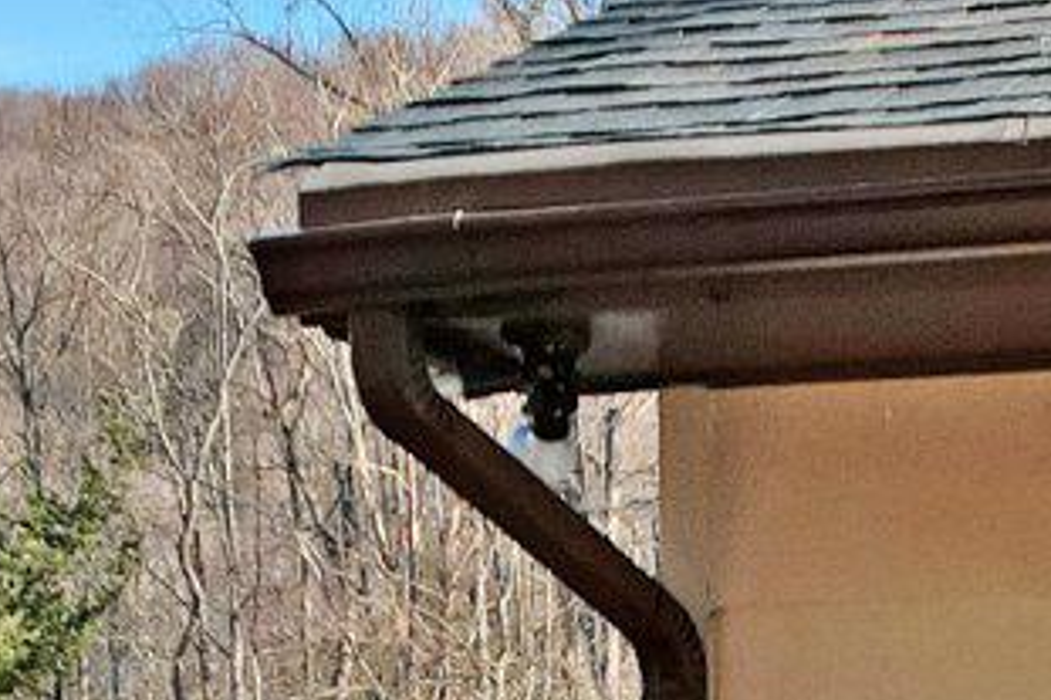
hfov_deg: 14.2
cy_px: 1033
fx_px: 4231
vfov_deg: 9.2
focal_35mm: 145
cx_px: 595
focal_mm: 8.38
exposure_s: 1/80
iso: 100
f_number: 2.8
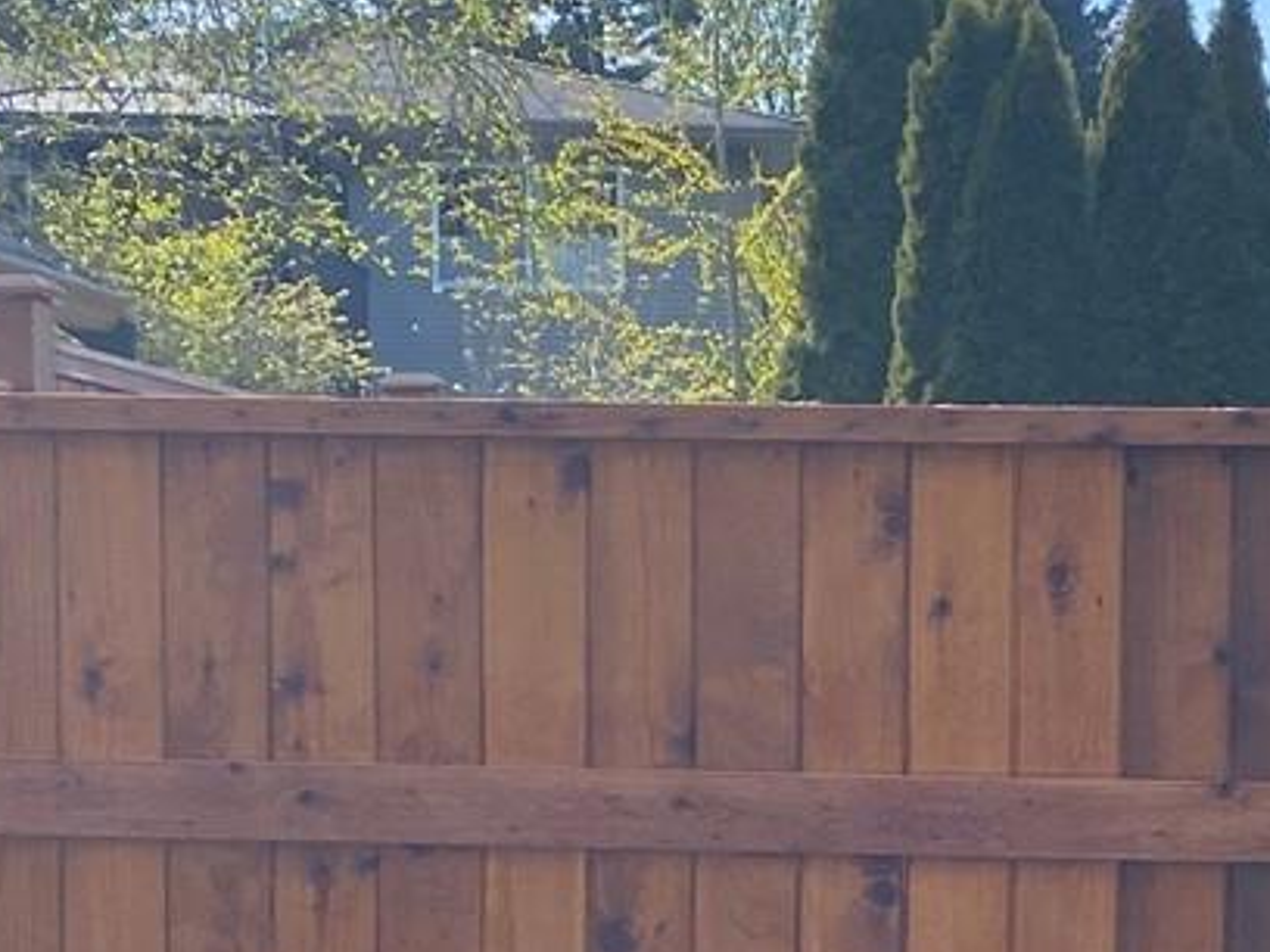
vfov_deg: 14.3
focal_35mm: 102
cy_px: 915
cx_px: 1052
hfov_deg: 19.0
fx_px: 3742
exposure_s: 1/1218
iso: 32
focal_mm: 4.25
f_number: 1.8
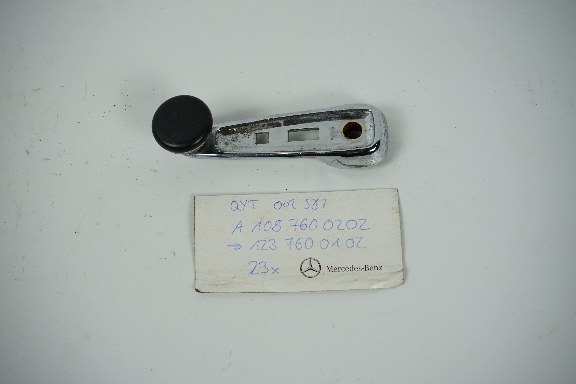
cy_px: 192
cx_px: 288
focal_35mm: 70
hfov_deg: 28.8
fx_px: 1120
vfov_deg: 19.5
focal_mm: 70
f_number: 7.1
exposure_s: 1/200
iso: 200
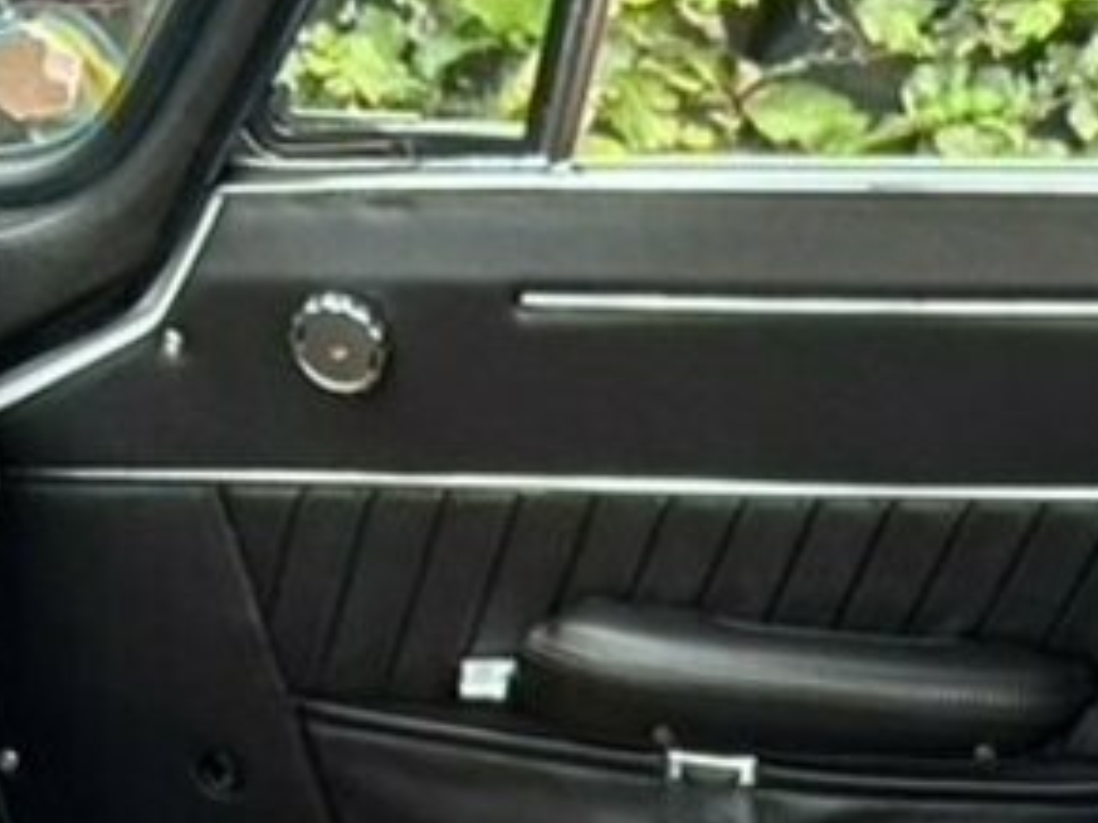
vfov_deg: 12.9
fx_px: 3139
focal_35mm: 99
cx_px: 970
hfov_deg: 19.5
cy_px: 1657
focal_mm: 6.86
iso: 125
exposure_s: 1/121
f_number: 1.78
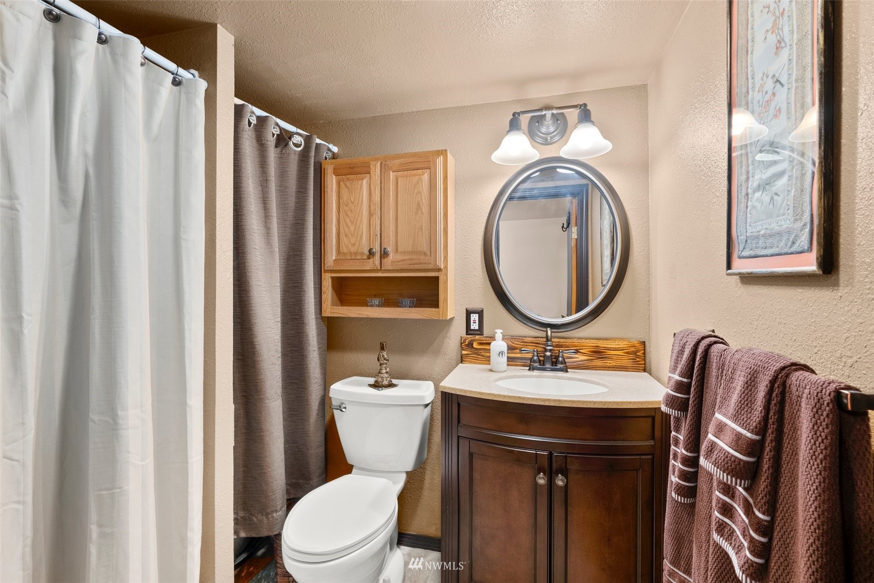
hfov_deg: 96.7
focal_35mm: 16
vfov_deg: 73.8
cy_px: 292
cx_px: 437
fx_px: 389
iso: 500
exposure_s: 1
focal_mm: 16
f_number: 8
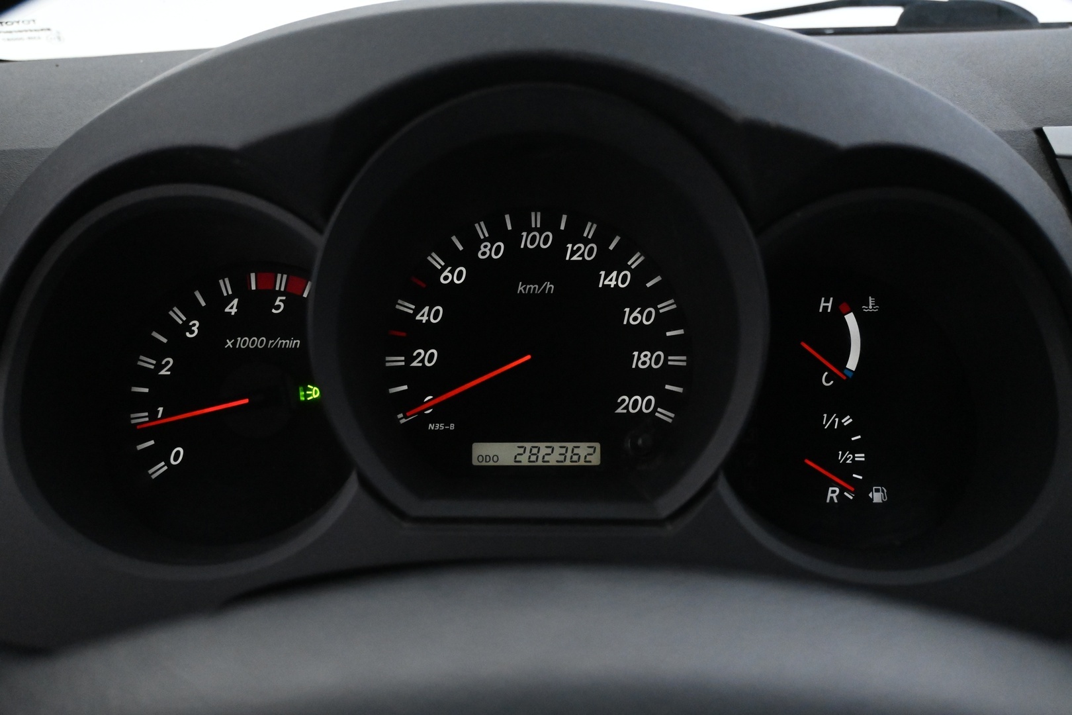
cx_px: 536
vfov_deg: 36.2
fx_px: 1094
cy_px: 358
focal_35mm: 37
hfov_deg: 52.2
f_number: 4.2
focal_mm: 24.5
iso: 5000
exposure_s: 1/40
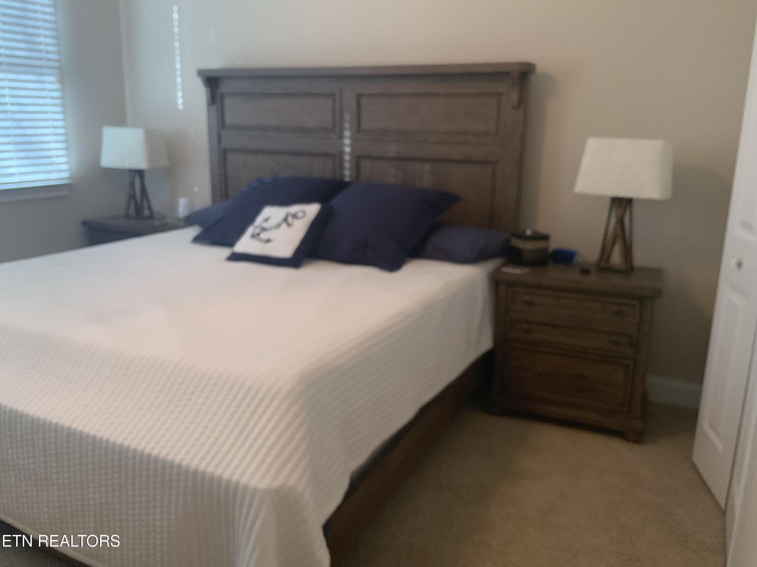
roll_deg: -0.7
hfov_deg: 61.7
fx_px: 634
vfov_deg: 48.2
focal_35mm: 29
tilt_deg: -12.7
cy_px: 284
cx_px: 378
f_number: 1.8
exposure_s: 1/60
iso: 80
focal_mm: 3
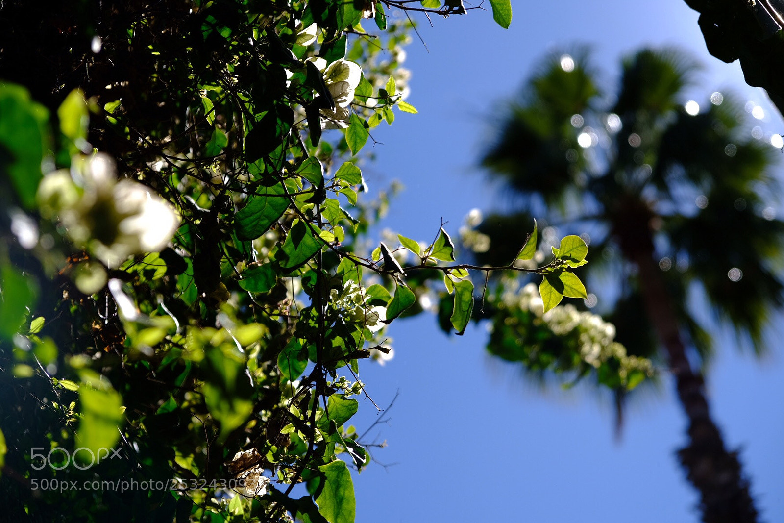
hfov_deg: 26.6
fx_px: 1655
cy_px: 262
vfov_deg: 18.0
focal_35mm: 76
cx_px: 392
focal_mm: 50.5
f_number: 4
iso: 100
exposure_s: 1/1100
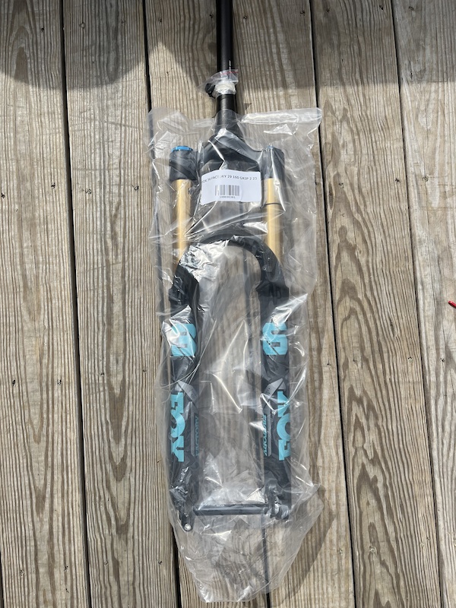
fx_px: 457
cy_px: 304
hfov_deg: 53.1
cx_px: 228
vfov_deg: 67.3
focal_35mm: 26
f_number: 1.6
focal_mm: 5.1
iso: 50
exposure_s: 1/2967
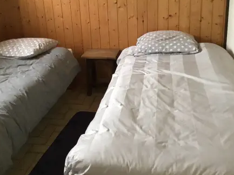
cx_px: 97
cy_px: 56
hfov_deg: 43.7
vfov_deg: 33.2
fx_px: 290
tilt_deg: -18.1
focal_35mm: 43
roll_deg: +3.6
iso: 500
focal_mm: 3.3
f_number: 2.4
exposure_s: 1/17
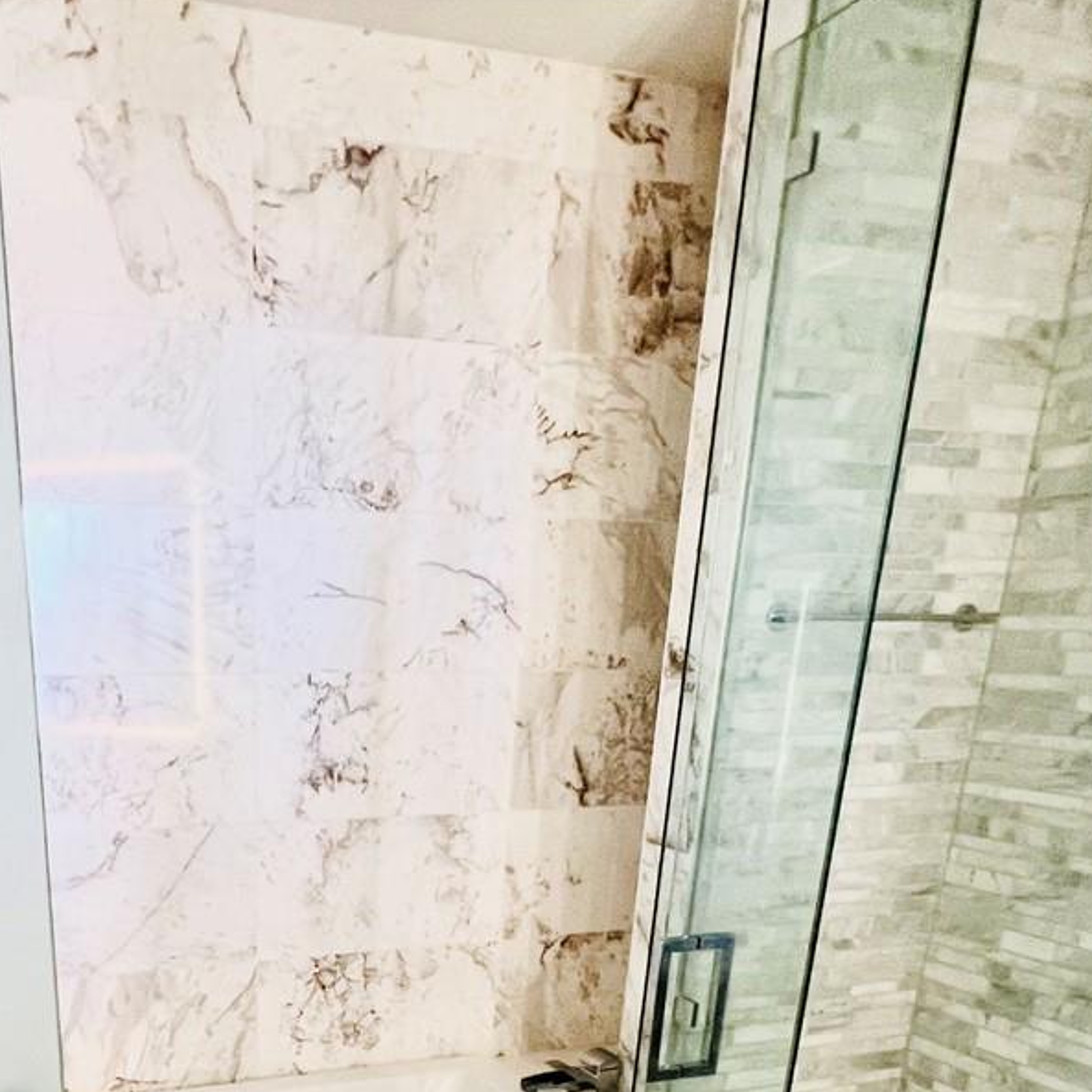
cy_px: 1094
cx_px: 293
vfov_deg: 44.6
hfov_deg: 50.7
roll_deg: +0.1
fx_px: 1106
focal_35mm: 31
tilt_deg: -21.7
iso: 200
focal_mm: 1.57
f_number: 1.8
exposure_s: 1/60
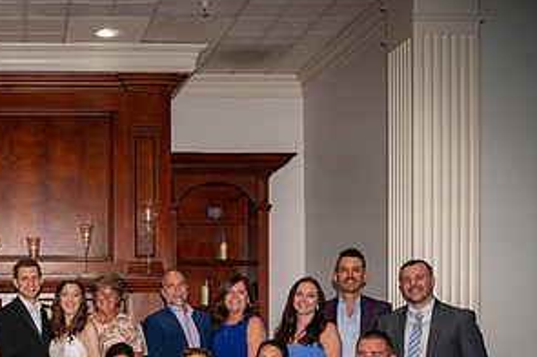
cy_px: 332
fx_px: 849
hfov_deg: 32.9
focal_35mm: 57
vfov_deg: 23.0
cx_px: 35
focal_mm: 29
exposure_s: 1/125
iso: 800
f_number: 6.3
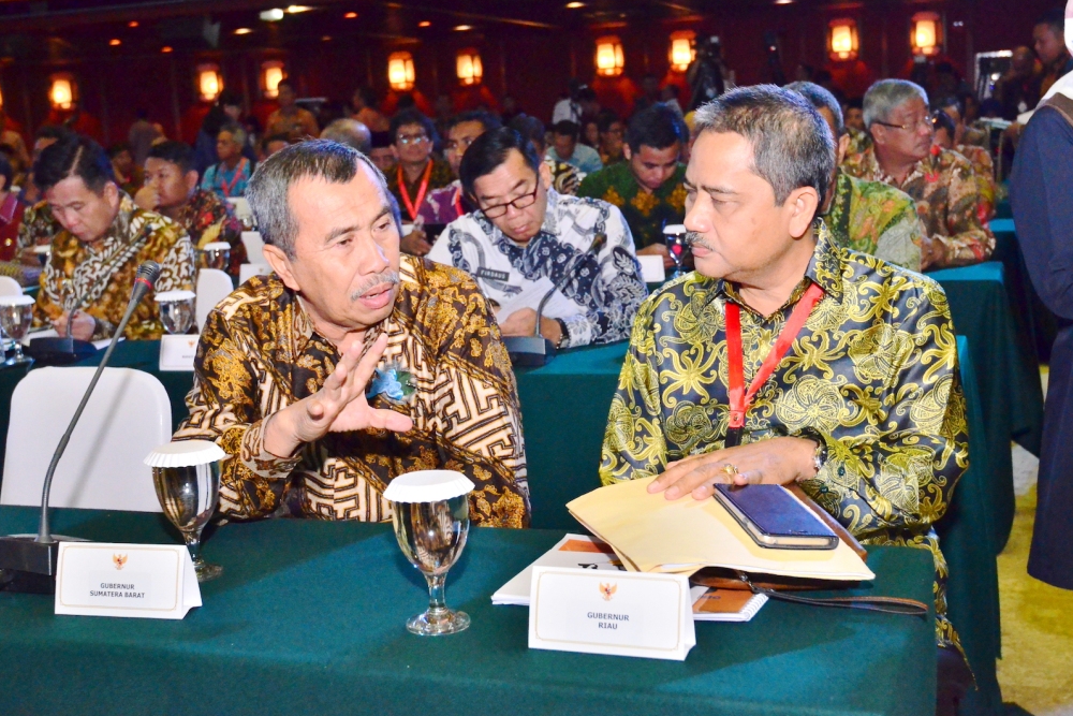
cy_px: 356
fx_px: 1416
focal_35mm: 48
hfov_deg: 41.5
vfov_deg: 28.4
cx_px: 532
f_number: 6.3
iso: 3200
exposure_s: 1/320
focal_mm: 31
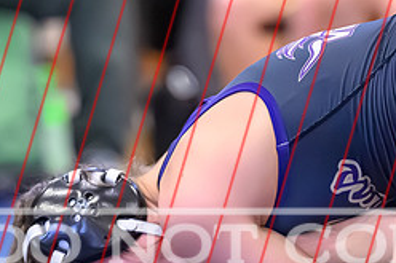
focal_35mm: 476
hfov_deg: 4.3
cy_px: 325
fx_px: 5232
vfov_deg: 2.9
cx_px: 201
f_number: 2.8
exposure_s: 1/640
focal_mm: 150
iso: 10000
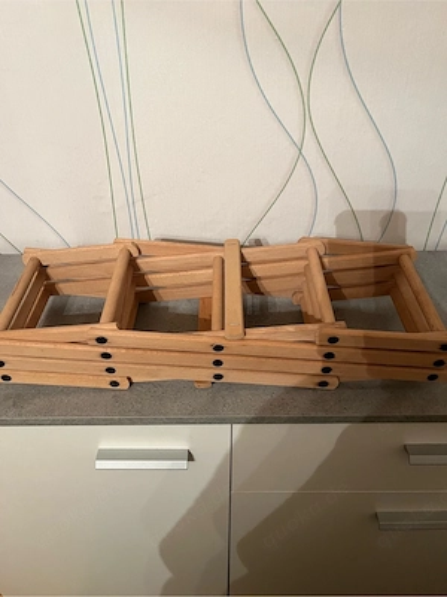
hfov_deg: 53.1
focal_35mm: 26
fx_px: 448
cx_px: 224
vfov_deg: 67.3
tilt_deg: -38.0
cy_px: 298
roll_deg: +1.4
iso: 400
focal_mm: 5.1
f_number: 1.6
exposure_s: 1/50
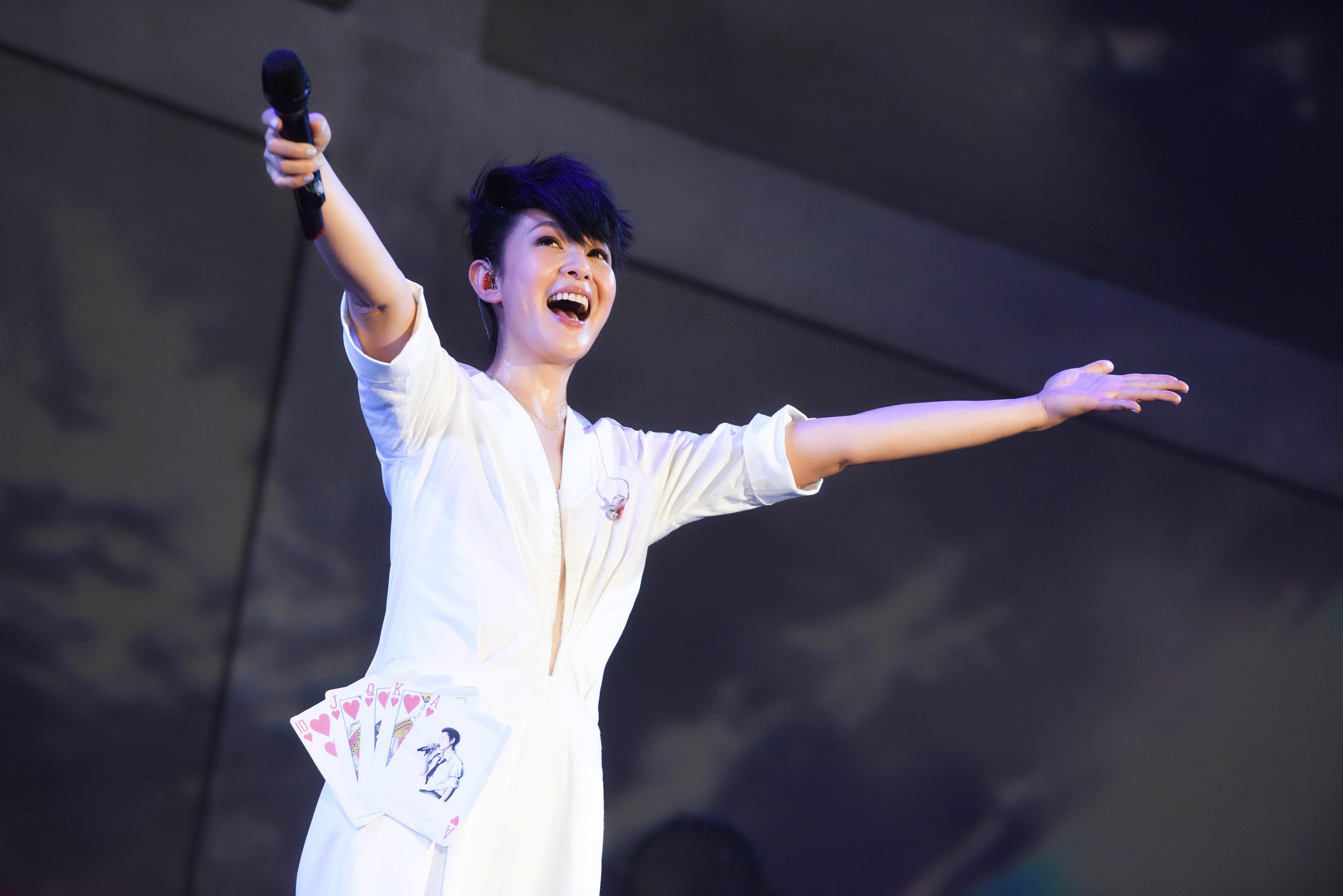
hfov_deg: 13.2
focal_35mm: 155
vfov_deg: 8.9
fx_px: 5784
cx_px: 672
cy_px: 448
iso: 1600
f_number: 4
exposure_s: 1/160
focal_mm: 155
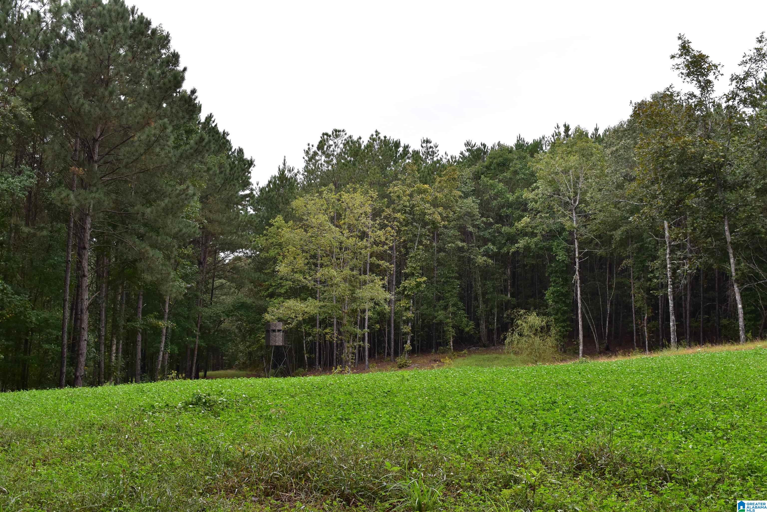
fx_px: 895
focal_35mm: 42
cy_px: 256
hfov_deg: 46.4
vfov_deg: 31.9
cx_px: 384
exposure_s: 1/60
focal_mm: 28
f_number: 8
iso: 400
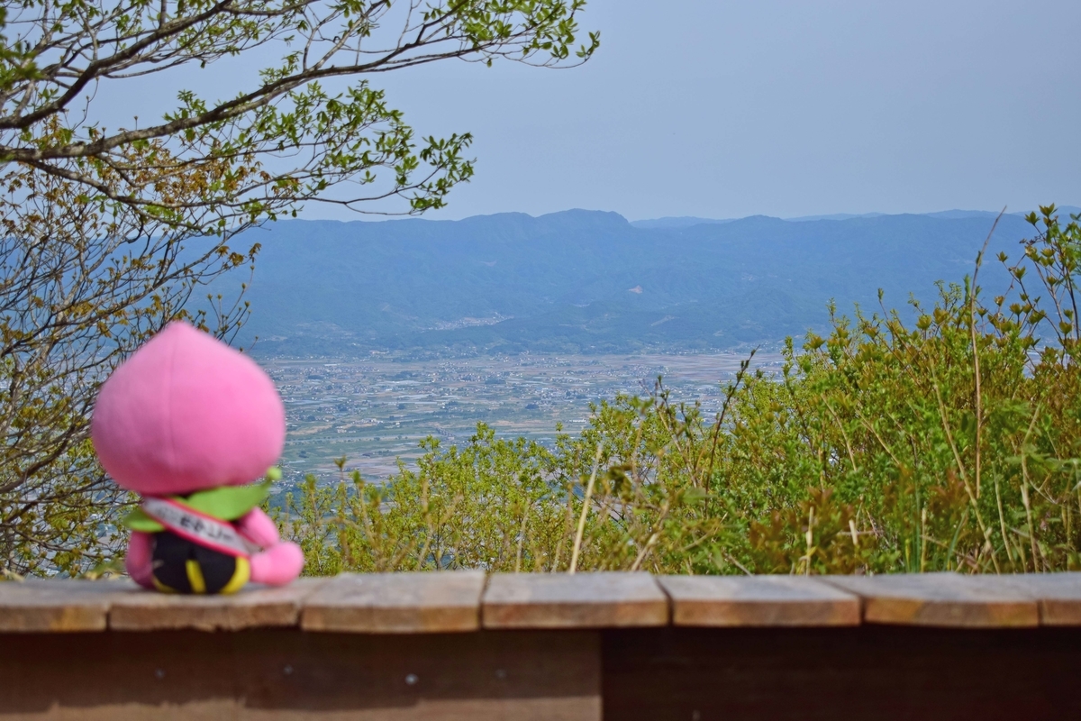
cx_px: 540
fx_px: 2162
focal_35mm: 72
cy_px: 360
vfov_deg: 18.9
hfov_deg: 28.1
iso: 250
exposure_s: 1/4000
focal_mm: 48
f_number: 5.3
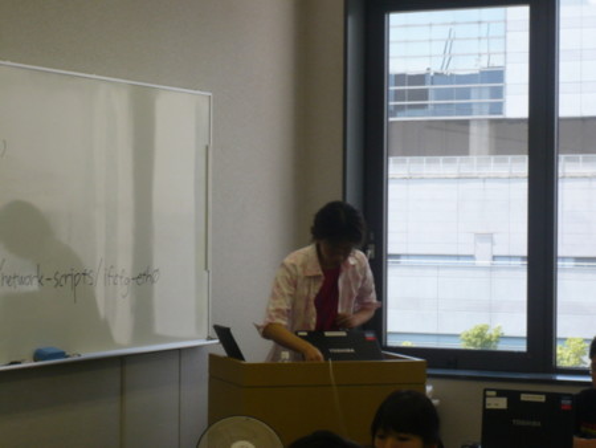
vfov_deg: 14.8
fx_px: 1723
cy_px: 224
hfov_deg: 19.6
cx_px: 298
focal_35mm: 100
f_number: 5.6
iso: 160
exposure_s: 1/30
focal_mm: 16.4
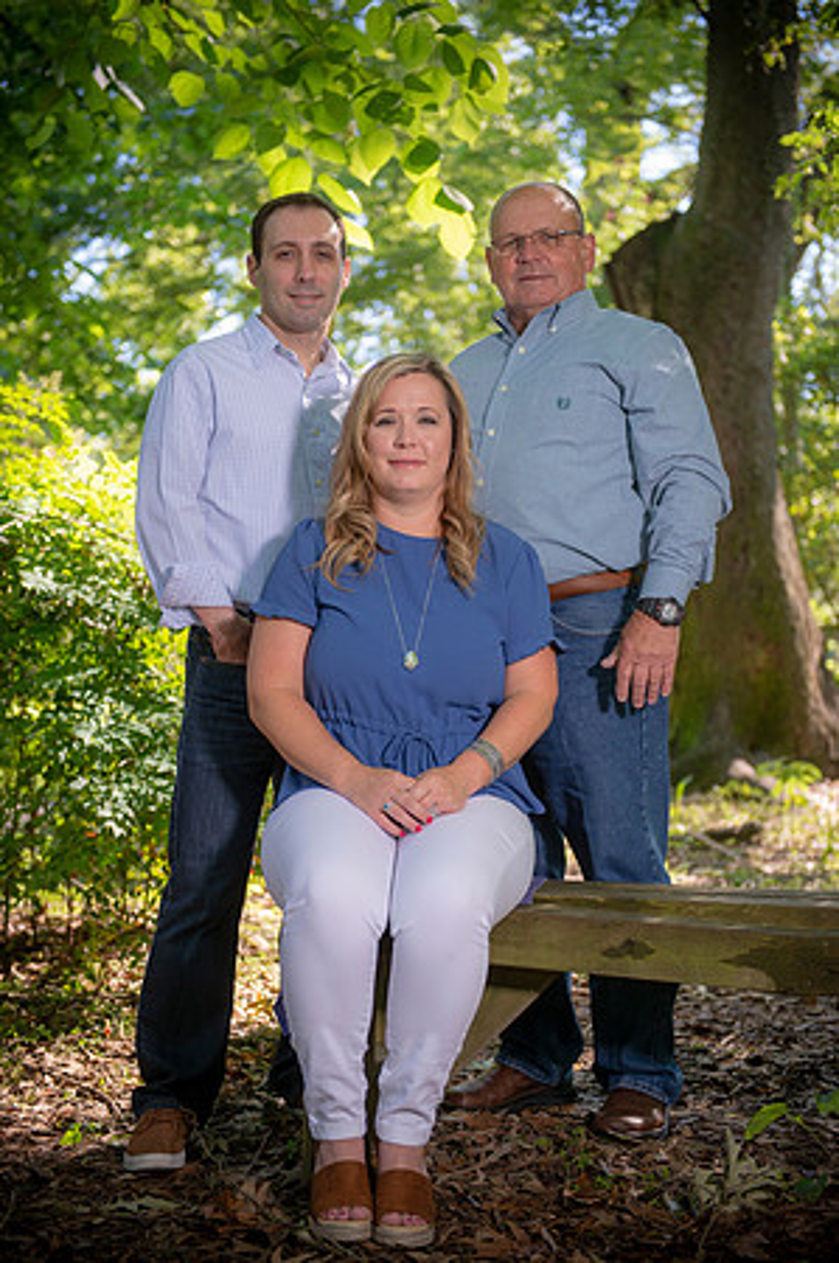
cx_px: 420
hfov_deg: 24.6
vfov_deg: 36.3
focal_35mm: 55
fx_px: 1927
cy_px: 632
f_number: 3.2
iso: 80
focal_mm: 55
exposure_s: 1/125
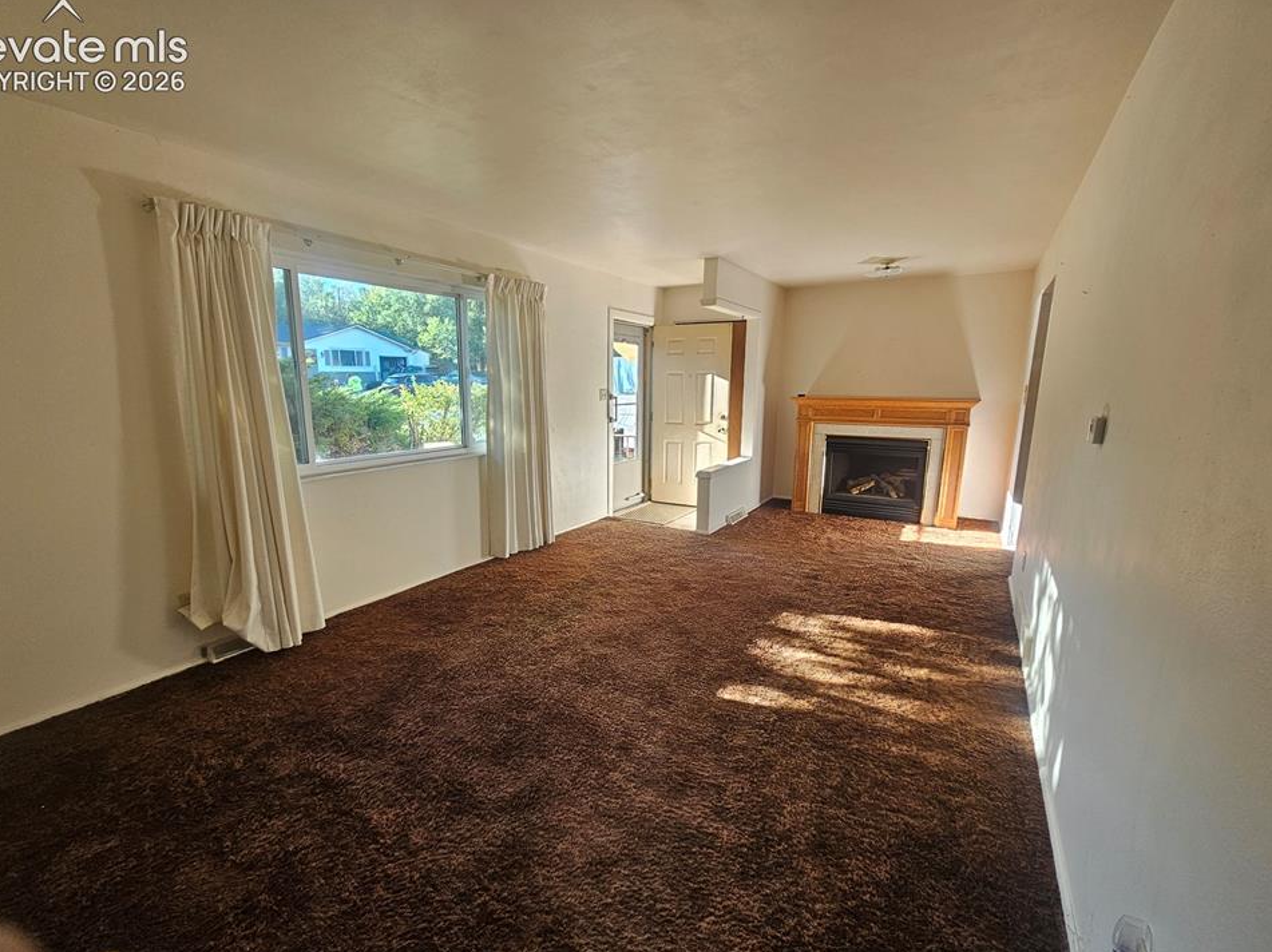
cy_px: 486
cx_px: 611
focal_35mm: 14
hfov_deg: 102.0
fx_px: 514
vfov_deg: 85.6
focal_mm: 2.2
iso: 64
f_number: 2.2
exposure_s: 1/60
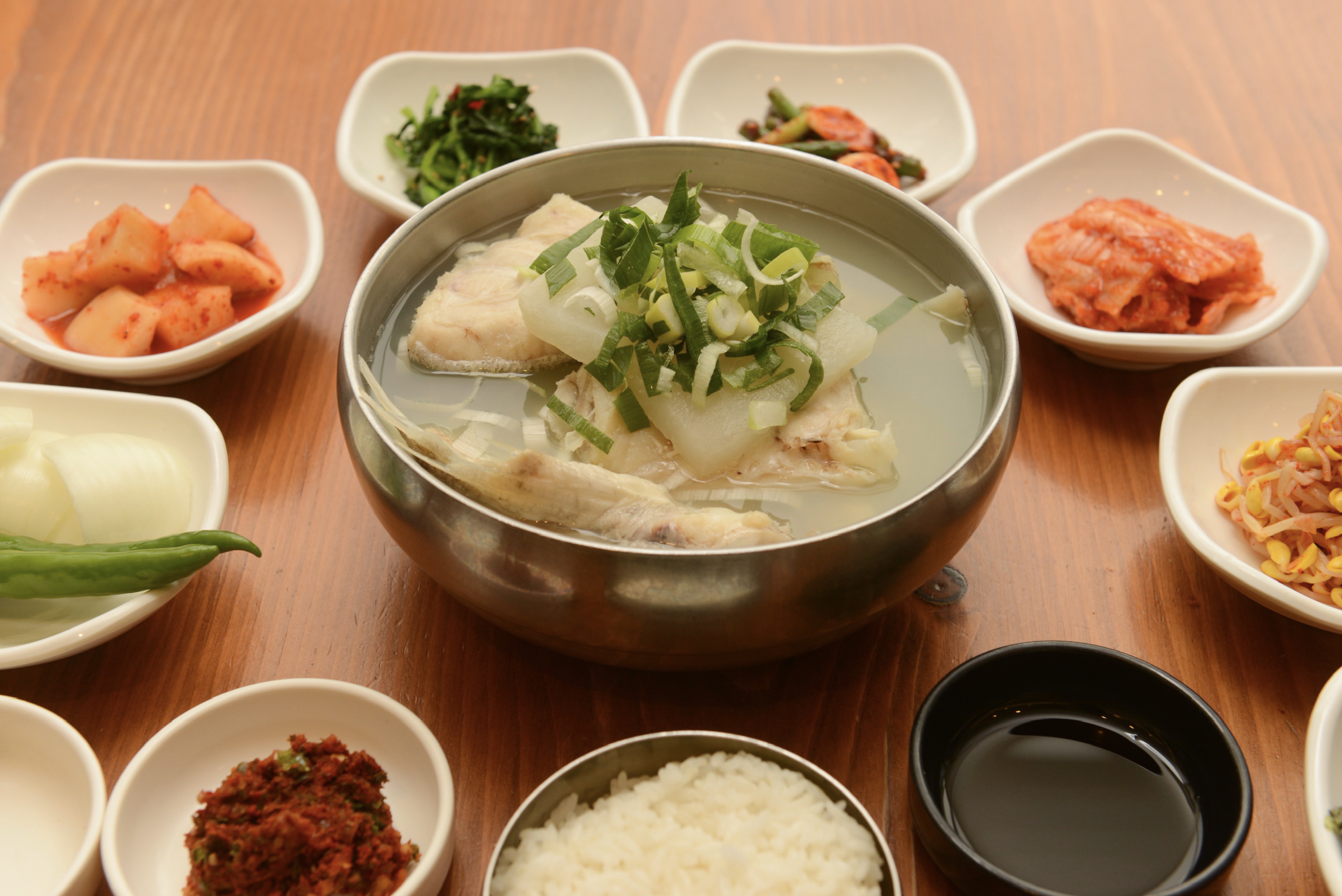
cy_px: 448
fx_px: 2051
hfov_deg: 36.2
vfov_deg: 24.6
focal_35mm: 55
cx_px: 671
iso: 500
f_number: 5.6
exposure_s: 1/125
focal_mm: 55
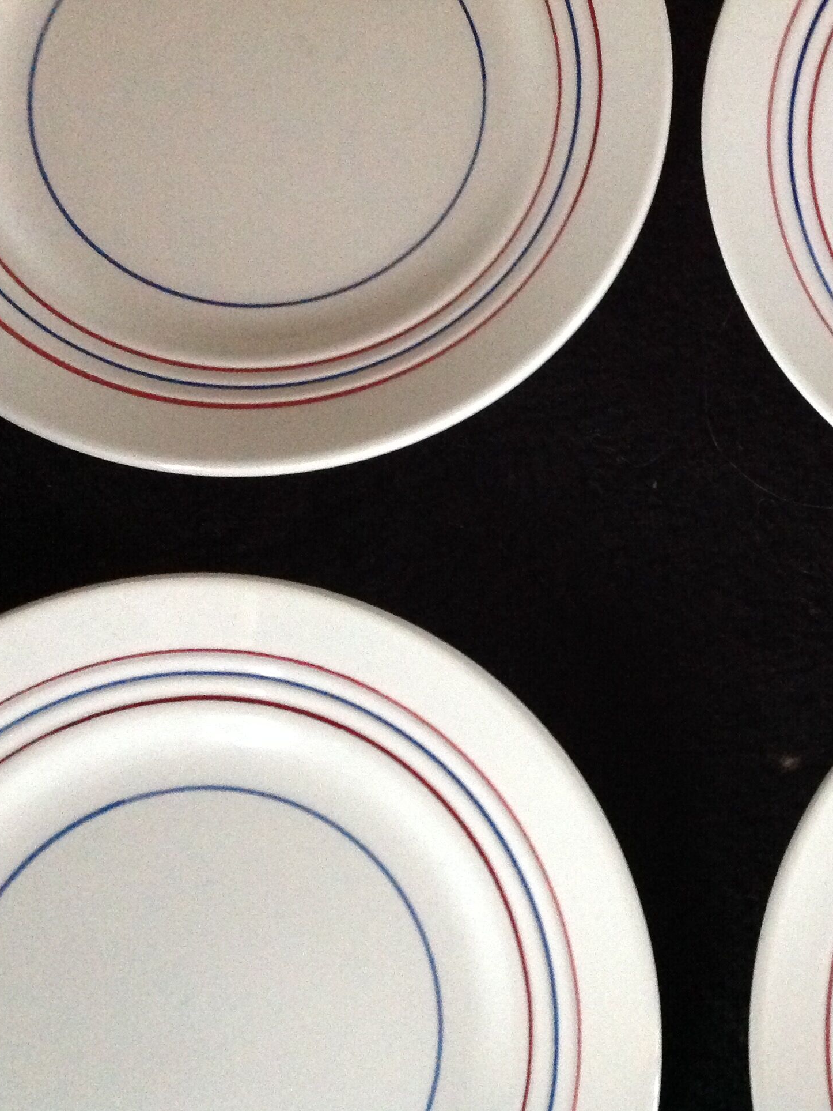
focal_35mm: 47
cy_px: 557
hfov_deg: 30.4
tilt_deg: -81.4
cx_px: 621
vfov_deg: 40.4
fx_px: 1508
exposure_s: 1/15
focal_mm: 4.28
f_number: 2.4
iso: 640
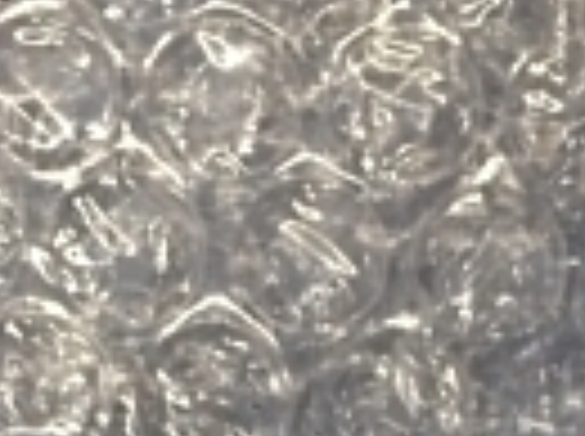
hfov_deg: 13.8
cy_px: 876
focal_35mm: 143
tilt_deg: -83.4
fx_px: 2412
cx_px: 328
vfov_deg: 9.6
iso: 64
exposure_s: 1/30
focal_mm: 4.15
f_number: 2.2
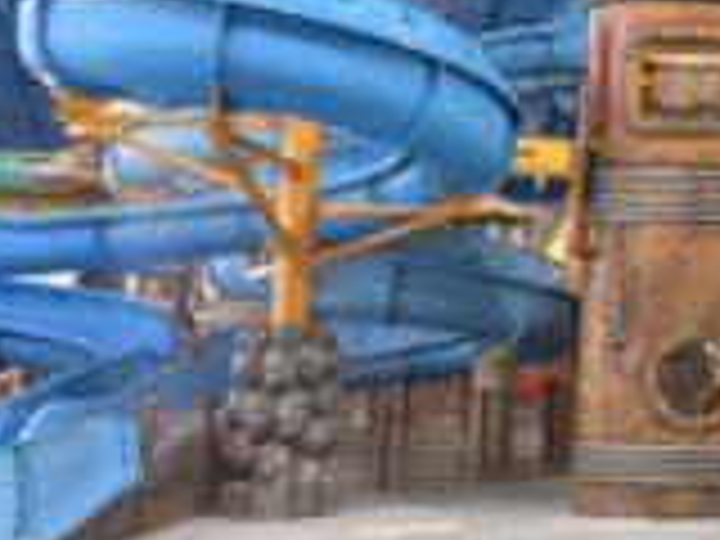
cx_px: 760
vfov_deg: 25.5
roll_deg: -0.7
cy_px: 187
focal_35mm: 57
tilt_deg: +7.9
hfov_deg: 30.7
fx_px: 1186
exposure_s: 1/60
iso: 200
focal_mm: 6.76
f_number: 1.78
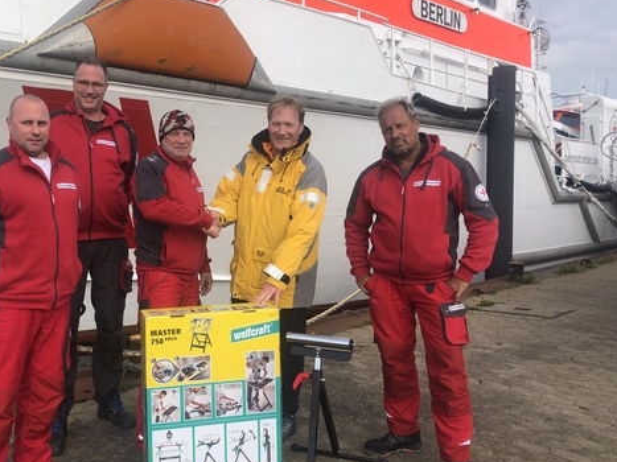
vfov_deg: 39.6
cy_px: 216
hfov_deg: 50.7
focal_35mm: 36
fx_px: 642
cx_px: 225
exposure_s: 1/1091
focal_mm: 4
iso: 20
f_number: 1.8
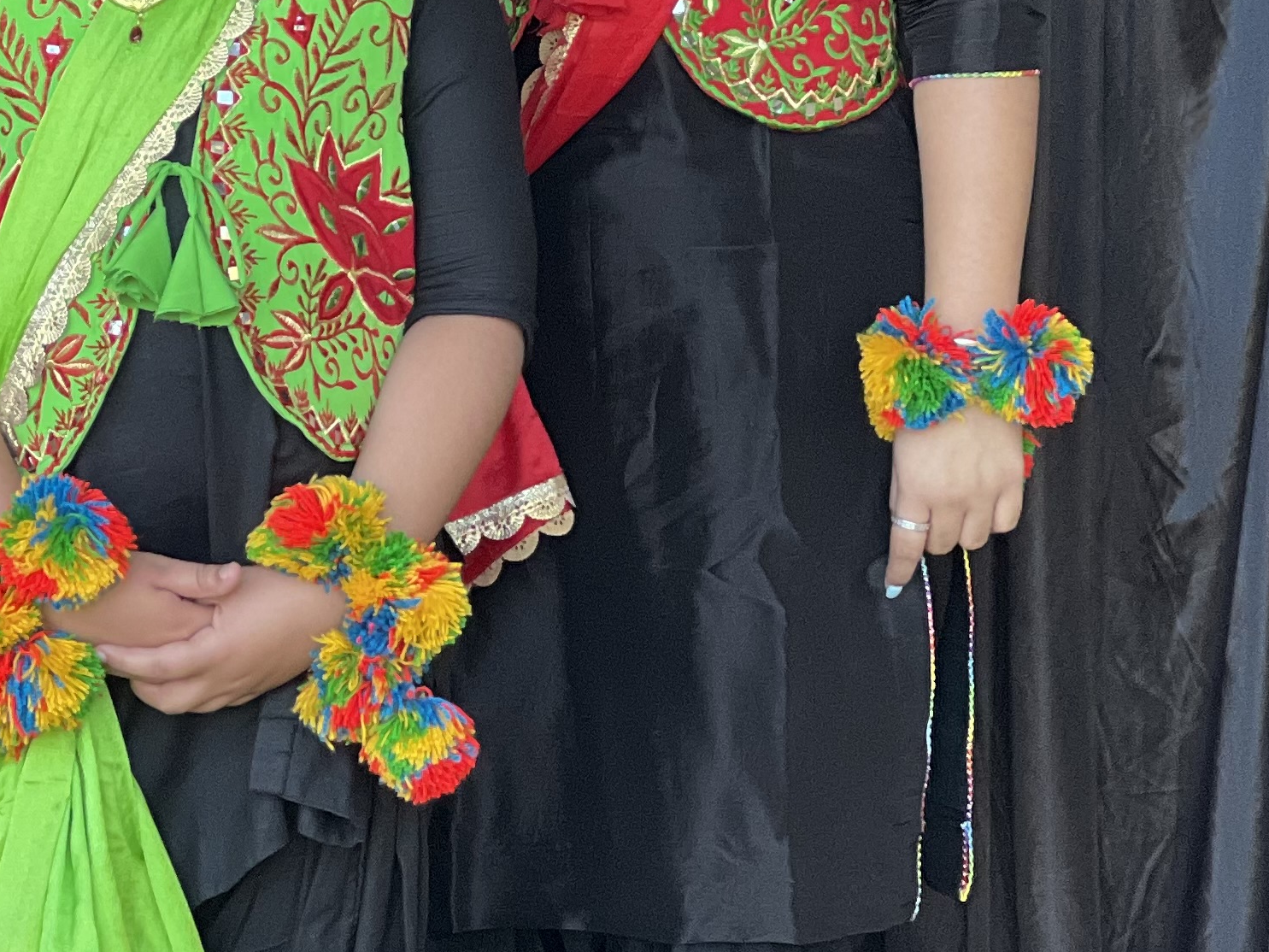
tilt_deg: -5.1
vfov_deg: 7.1
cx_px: -215
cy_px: 175
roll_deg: -0.6
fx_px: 7662
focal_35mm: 209
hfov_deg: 9.4
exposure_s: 1/121
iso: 125
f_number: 2.8
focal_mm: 9
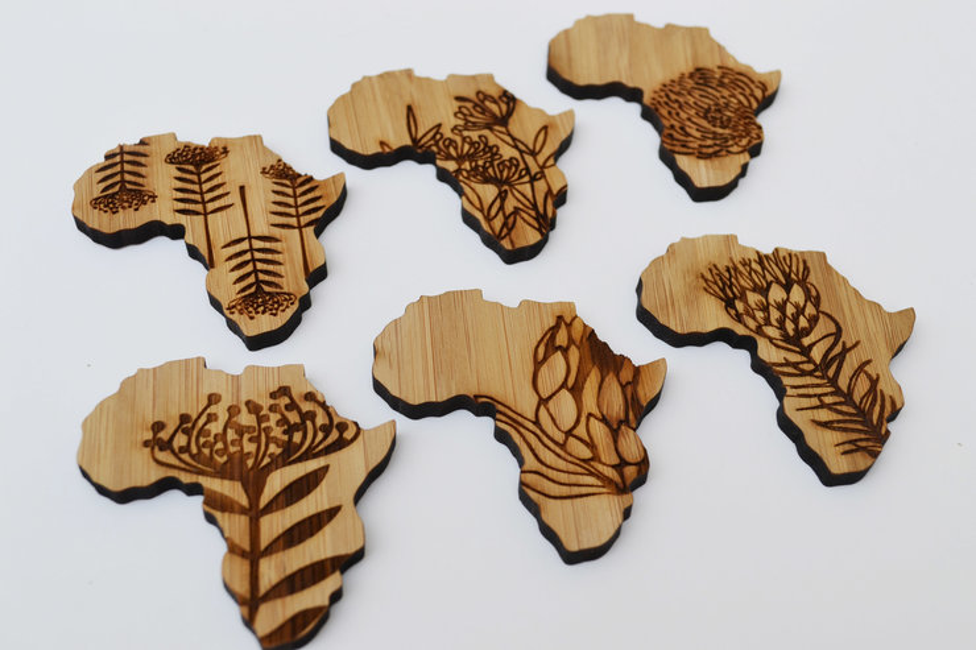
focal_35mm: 45
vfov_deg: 29.9
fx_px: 1220
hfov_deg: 43.6
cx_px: 488
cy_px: 325
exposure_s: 1/160
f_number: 6.3
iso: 100
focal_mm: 30
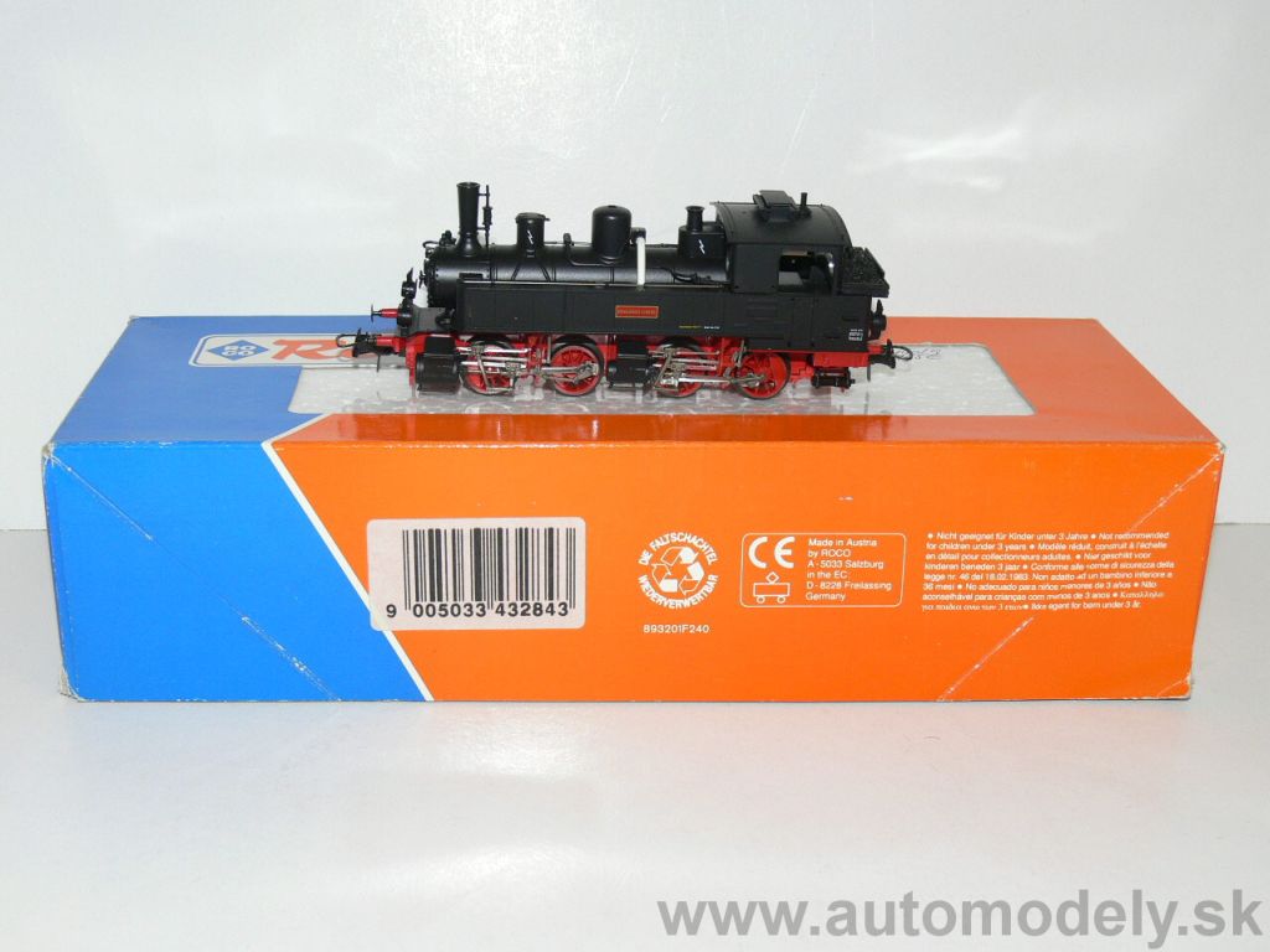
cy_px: 476
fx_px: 1761
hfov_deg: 39.7
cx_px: 635
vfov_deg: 30.3
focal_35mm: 48
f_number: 4
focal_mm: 9
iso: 100
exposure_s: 1/30
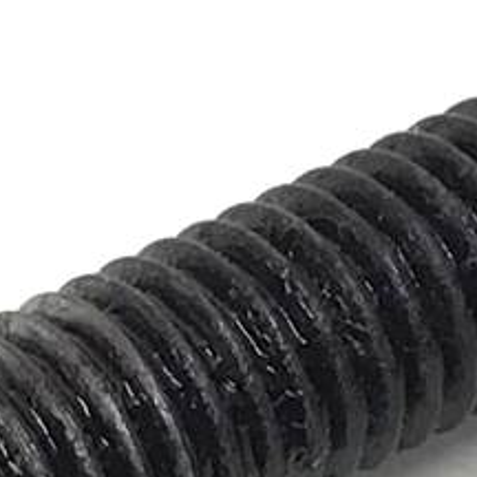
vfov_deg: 6.8
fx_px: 4007
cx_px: -326
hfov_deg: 6.7
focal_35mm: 257
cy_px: 549
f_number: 2.4
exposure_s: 1/33
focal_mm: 3.3
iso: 40
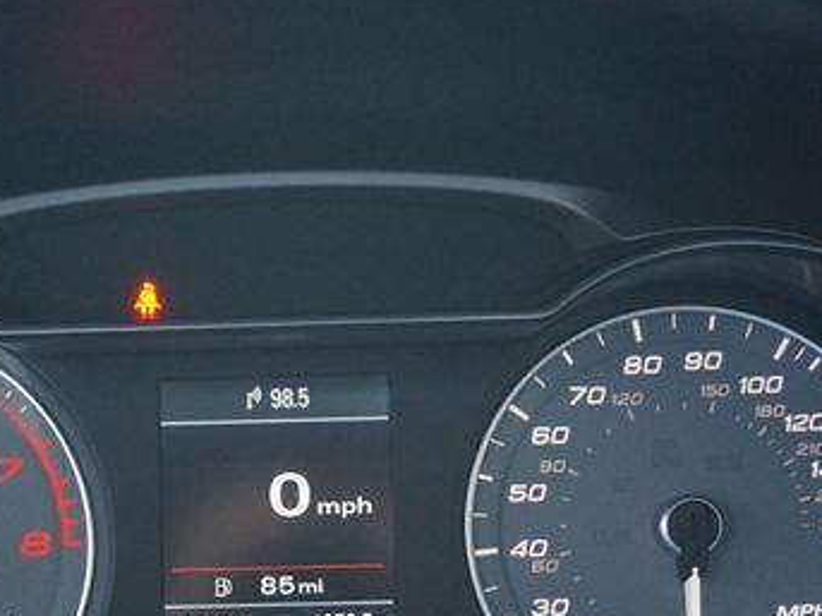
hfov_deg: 31.0
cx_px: 271
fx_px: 1469
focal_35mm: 62
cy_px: 499
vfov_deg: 23.3
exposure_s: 1/60
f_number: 4
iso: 1600
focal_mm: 23
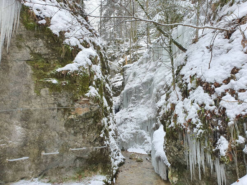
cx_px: 124
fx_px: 186
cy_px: 92
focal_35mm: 26
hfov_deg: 67.3
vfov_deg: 53.1
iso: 50
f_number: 2.4
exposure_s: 1/106
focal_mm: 4.3
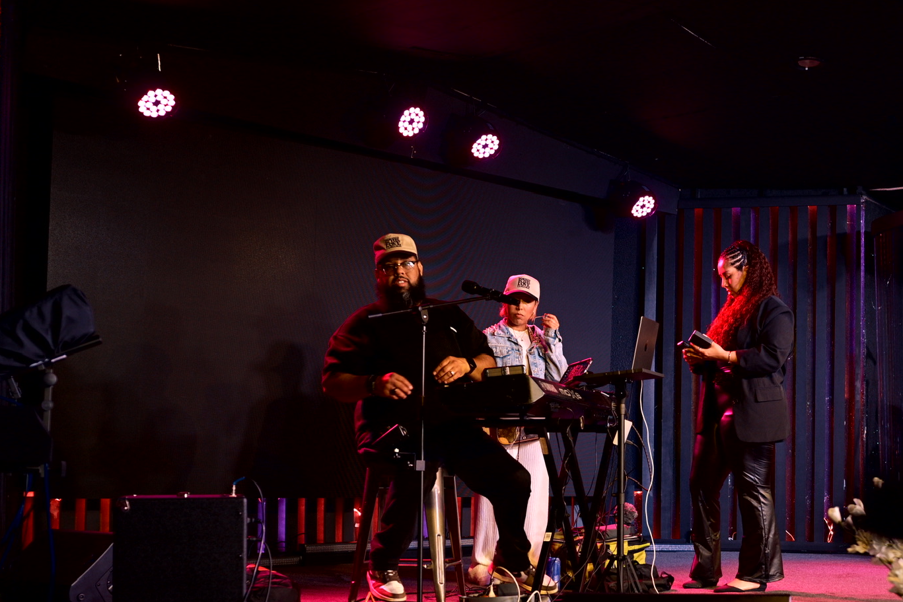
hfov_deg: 33.3
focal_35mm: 59
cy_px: 413
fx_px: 1480
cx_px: 673
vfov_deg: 22.9
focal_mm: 35
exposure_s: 1/100
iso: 800
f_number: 2.8
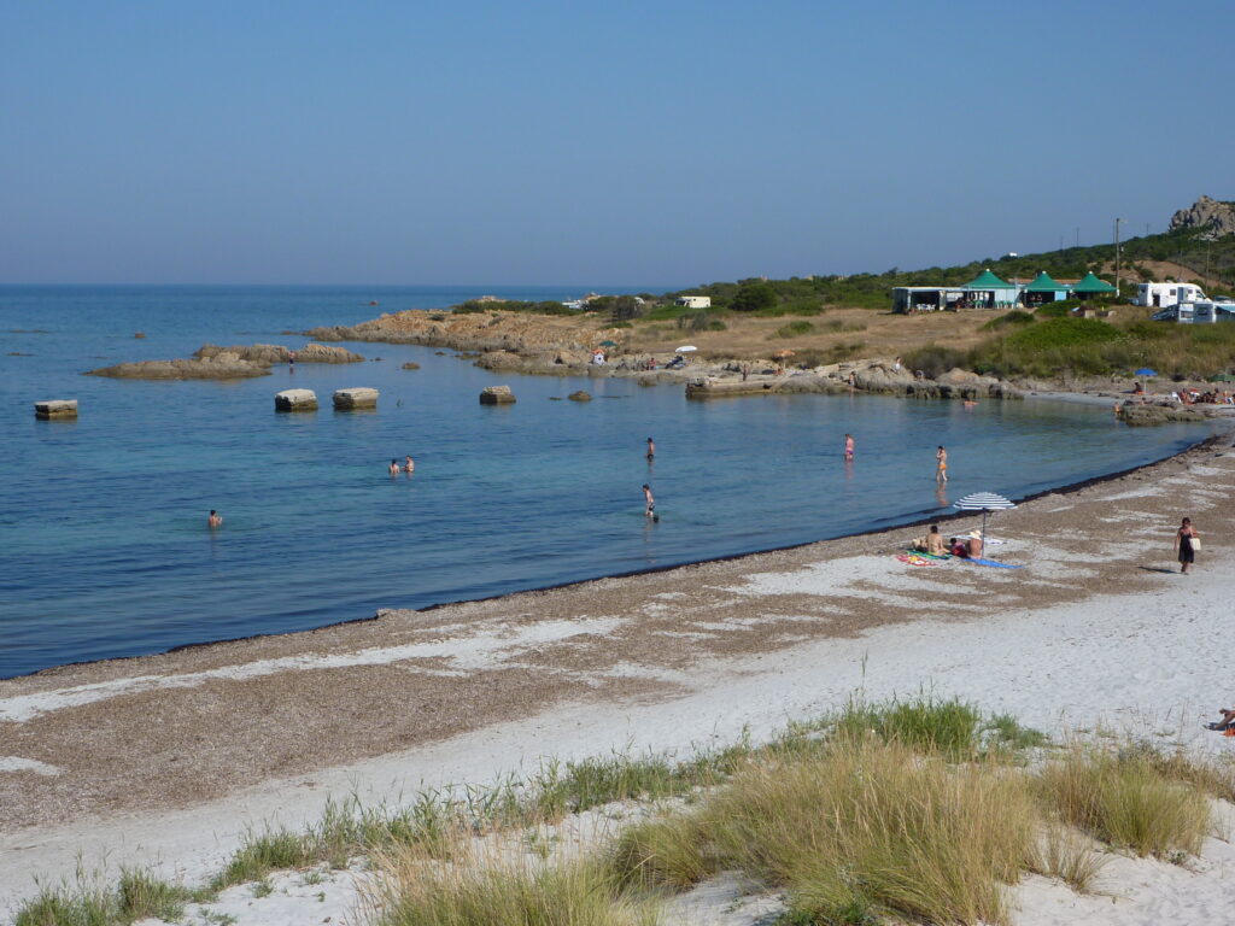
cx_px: 618
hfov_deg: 32.7
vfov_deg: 24.8
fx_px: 2105
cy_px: 463
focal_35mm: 59
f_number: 5.6
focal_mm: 9.7
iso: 80
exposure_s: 1/640
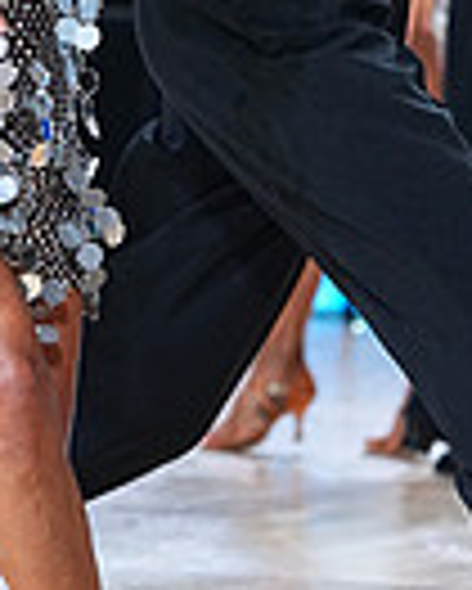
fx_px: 8023
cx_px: 38
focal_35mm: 460
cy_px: -243
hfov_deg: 3.4
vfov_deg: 4.2
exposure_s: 1/500
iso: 1600
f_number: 4
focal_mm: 111
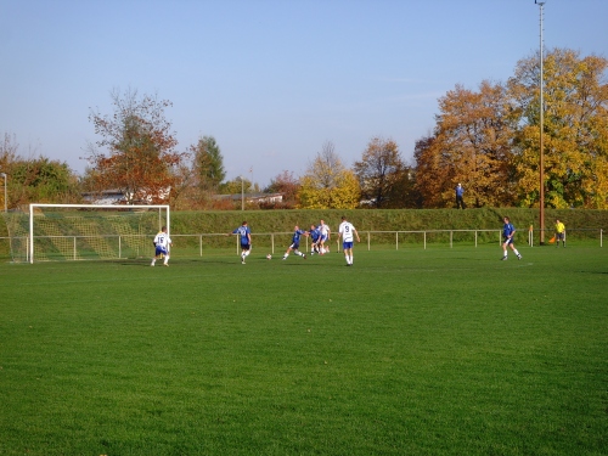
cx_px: 304
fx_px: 1405
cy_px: 228
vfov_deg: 18.4
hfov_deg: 24.4
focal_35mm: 80
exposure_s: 1/500
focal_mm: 13.7
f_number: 4.2
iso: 80
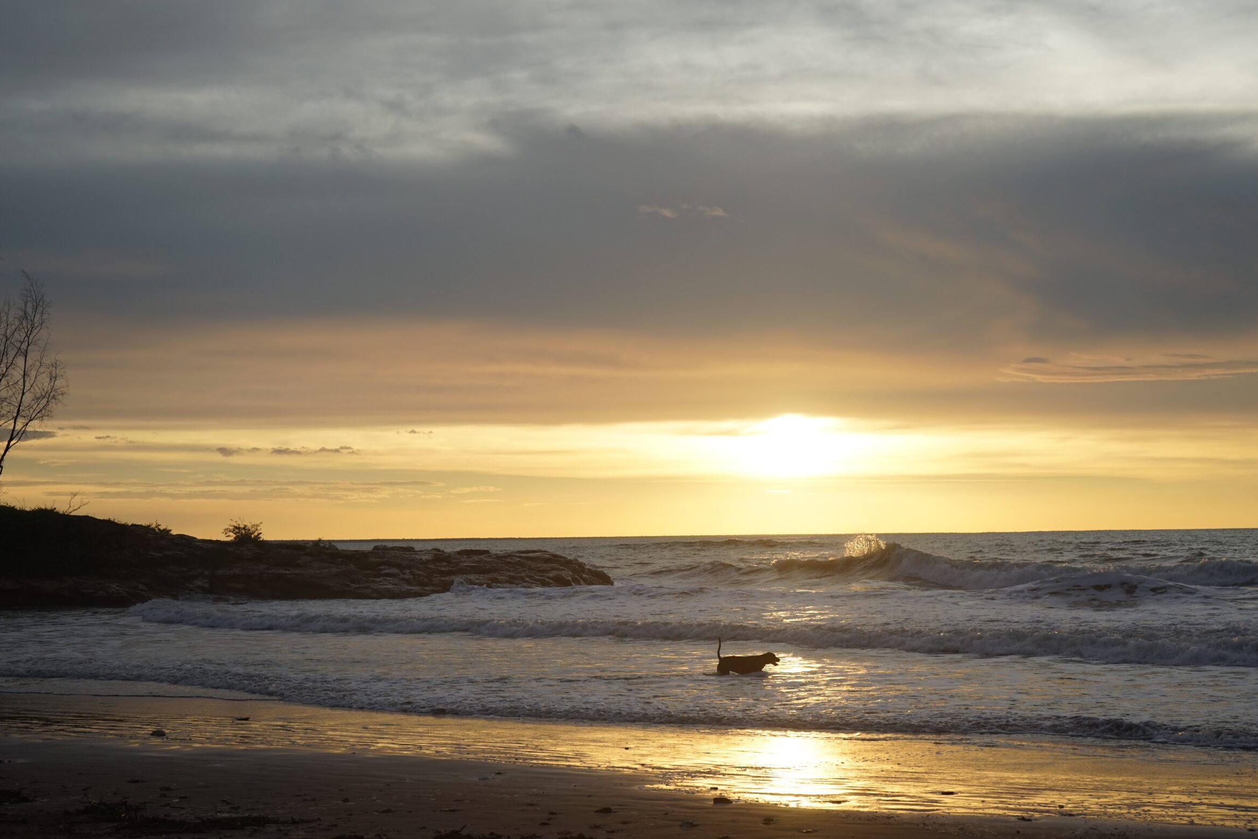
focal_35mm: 56
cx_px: 643
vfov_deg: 24.2
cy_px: 388
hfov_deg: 35.6
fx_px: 1957
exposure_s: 1/400
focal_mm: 51
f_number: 5
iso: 100
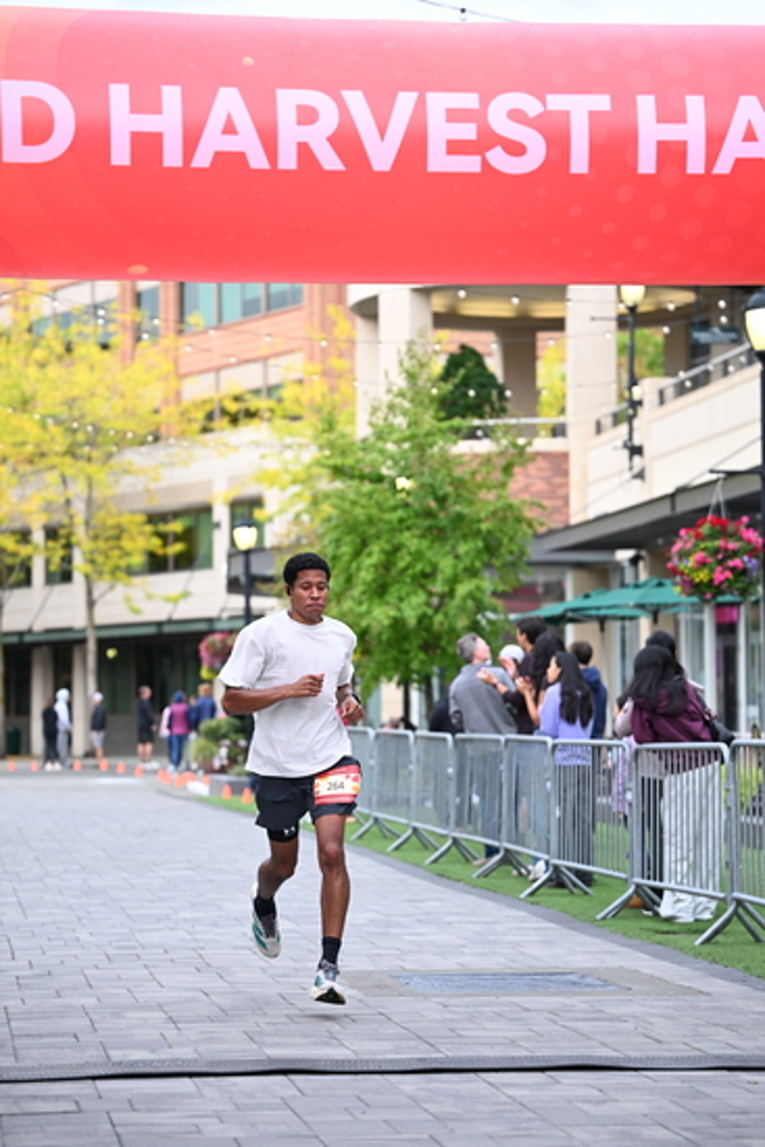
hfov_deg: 14.7
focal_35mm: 93
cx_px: 382
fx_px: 2962
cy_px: 574
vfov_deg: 21.9
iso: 1000
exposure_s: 1/1600
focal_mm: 93
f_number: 2.8
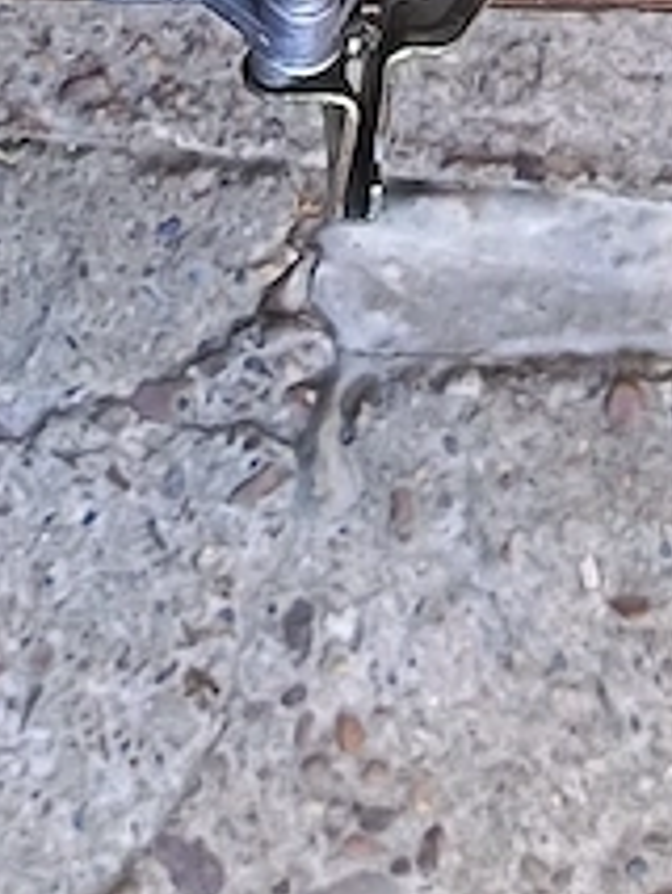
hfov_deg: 9.9
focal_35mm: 150
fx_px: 3879
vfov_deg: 12.7
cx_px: 109
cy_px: -302
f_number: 1.75
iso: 568
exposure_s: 1/50
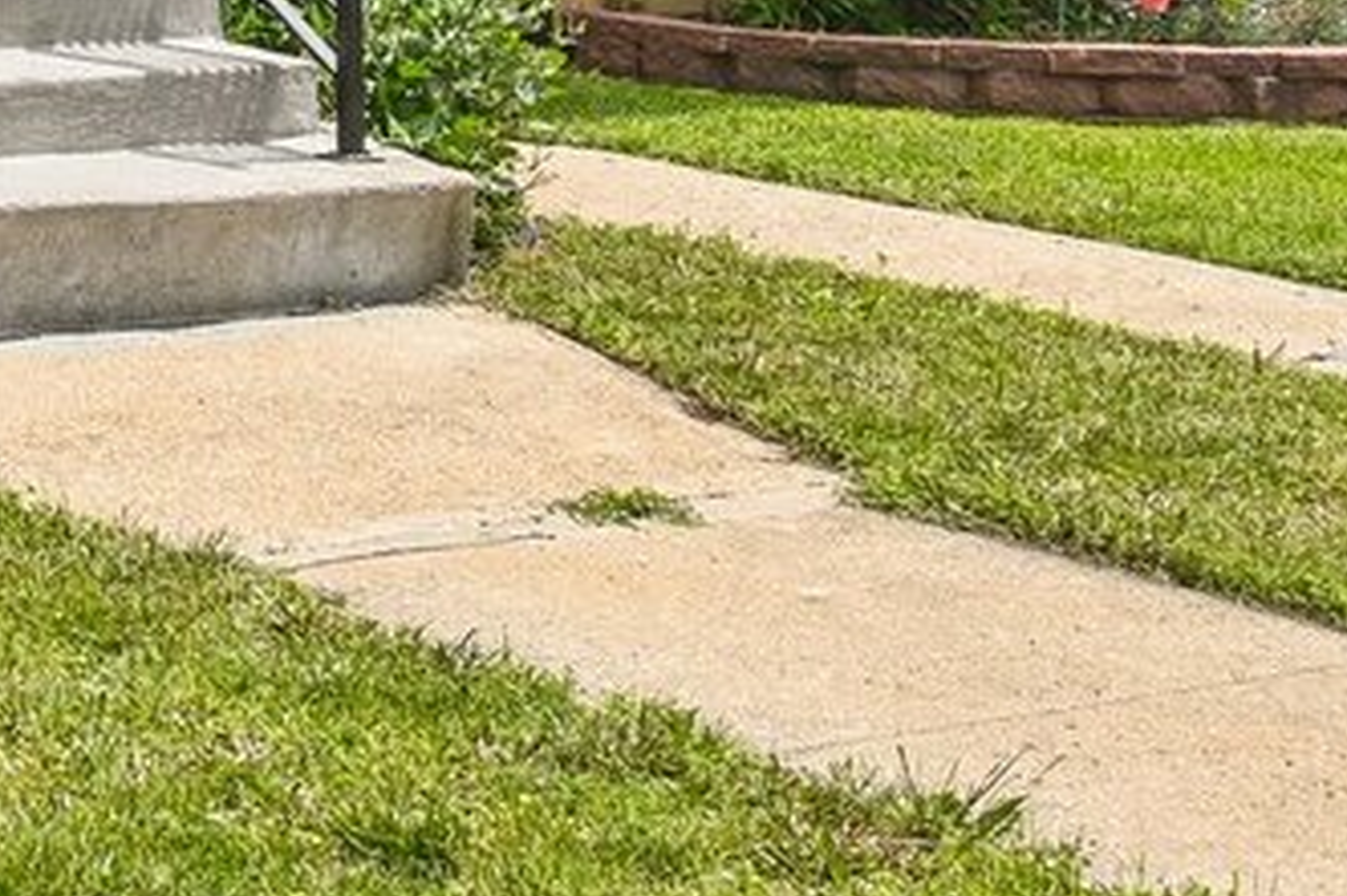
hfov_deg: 14.8
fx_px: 4562
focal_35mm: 122
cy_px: -928
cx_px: -1043
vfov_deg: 10.3
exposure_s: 1/200
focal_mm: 17
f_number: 8
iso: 100
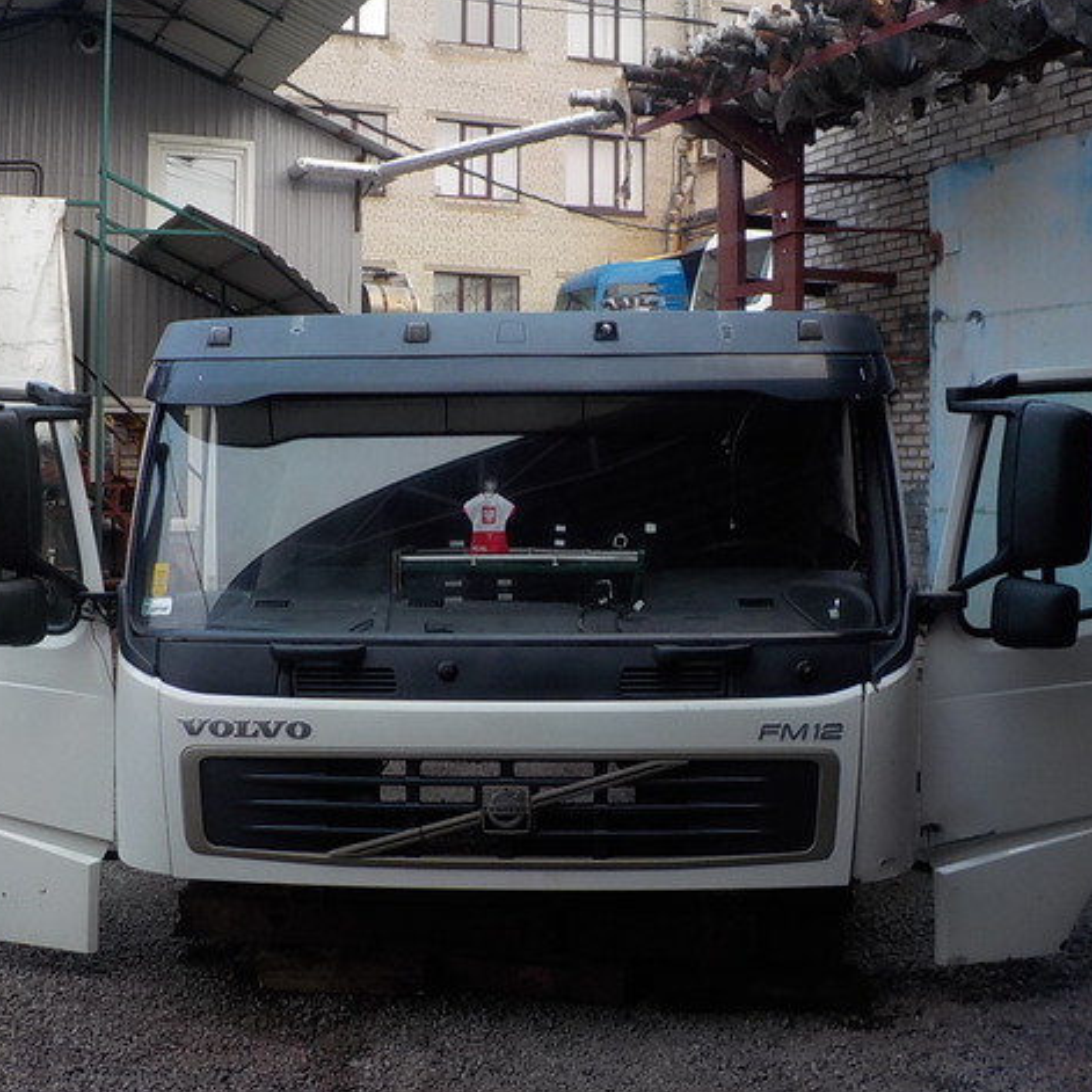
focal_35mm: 36
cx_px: 524
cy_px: 540
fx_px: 1285
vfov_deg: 46.0
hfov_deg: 46.0
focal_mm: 4.1
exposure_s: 1/40
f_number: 3.3
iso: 125
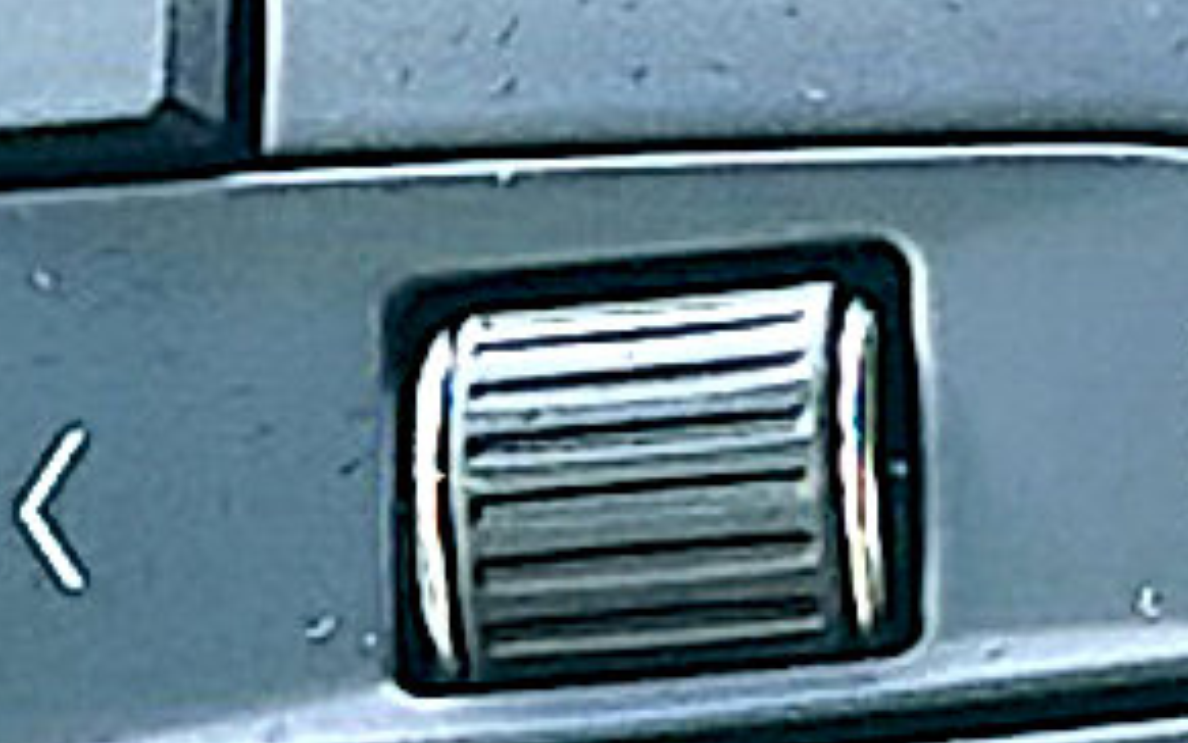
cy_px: 416
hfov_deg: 8.5
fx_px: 7934
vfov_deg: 5.4
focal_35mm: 245
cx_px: 1012
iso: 64
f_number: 1.78
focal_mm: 6.86
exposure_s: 1/104
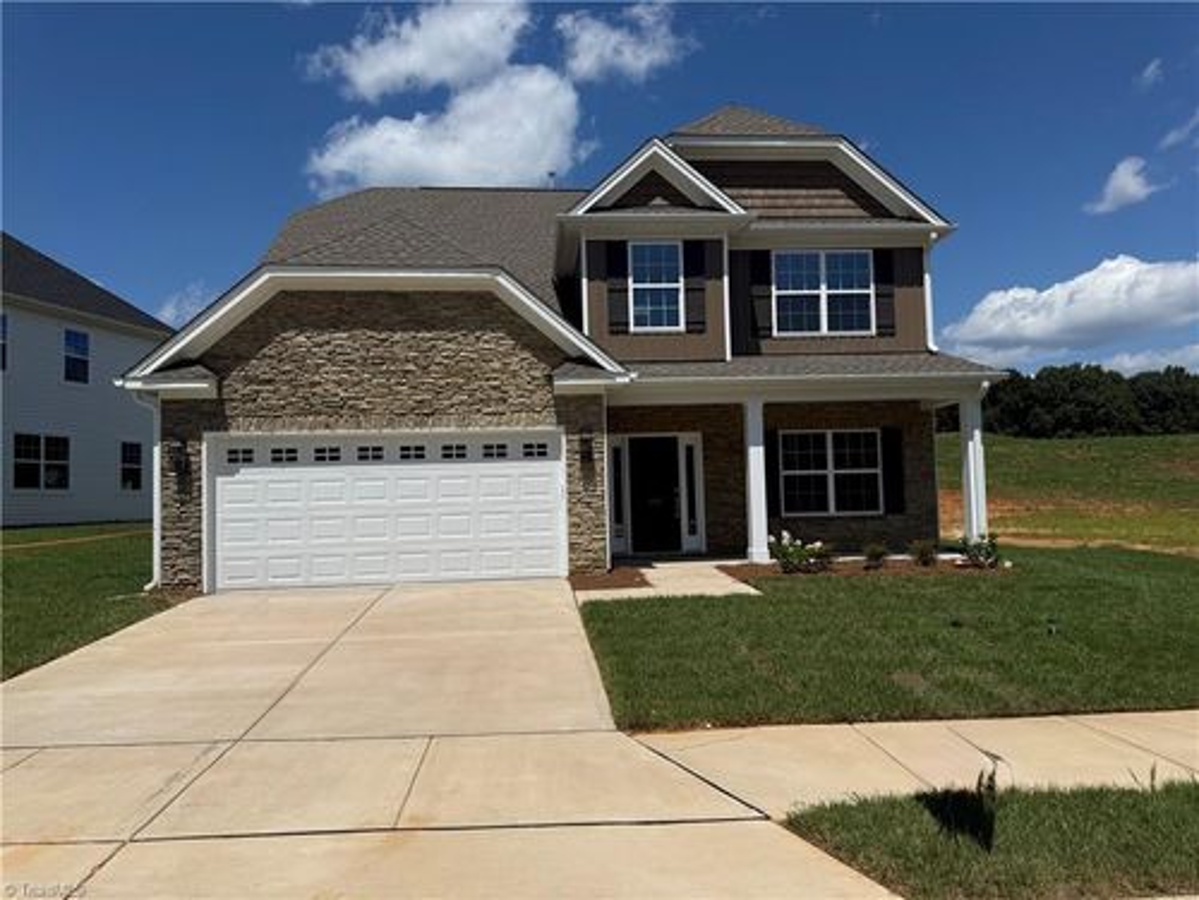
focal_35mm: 24
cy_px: 450
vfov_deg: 56.8
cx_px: 600
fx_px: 831
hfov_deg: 71.6
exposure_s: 1/10309
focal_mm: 6.76
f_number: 1.78
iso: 80
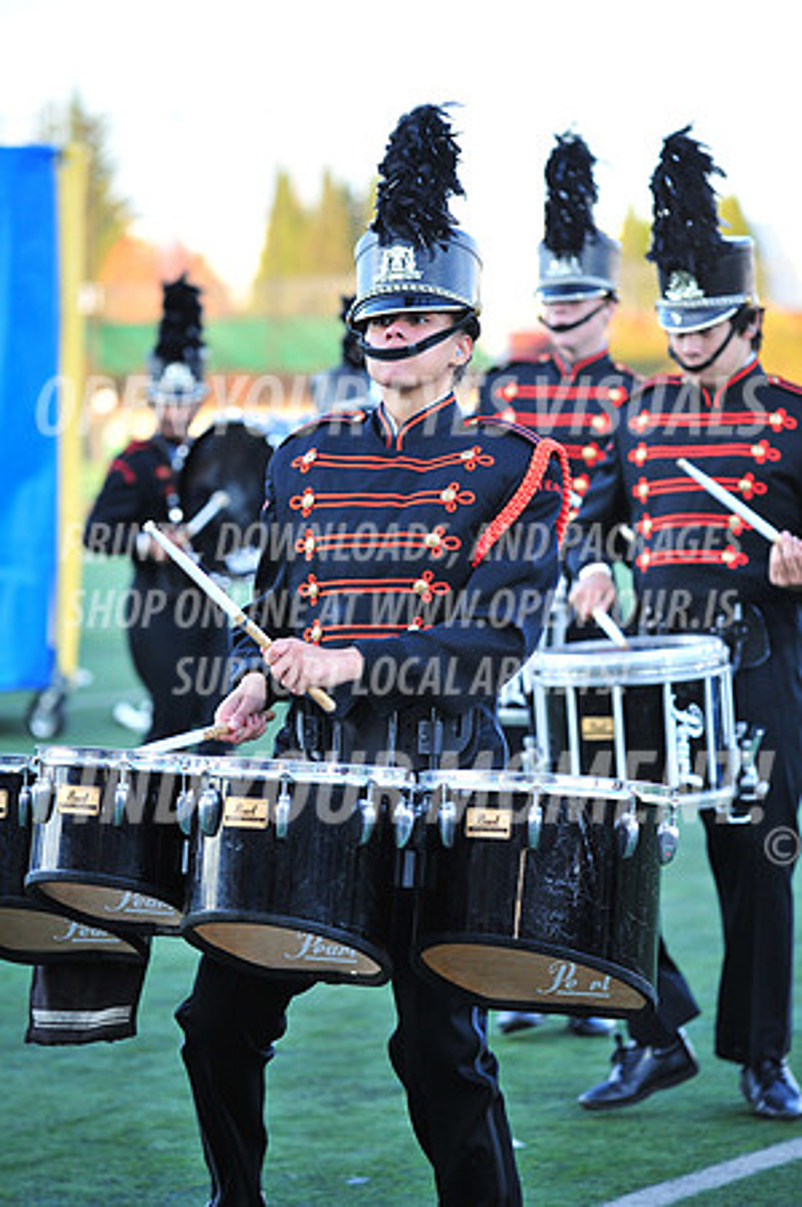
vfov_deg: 14.2
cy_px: 604
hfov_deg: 9.4
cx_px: 401
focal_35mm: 145
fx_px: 4856
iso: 2000
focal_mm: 145
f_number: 4
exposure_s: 1/800
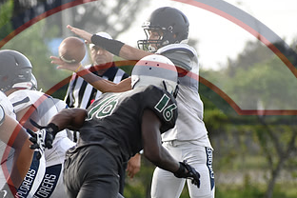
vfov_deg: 1.8
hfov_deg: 2.6
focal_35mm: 782
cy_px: 163
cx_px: 130
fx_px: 6451
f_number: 6.3
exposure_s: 1/500
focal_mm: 280
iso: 1400
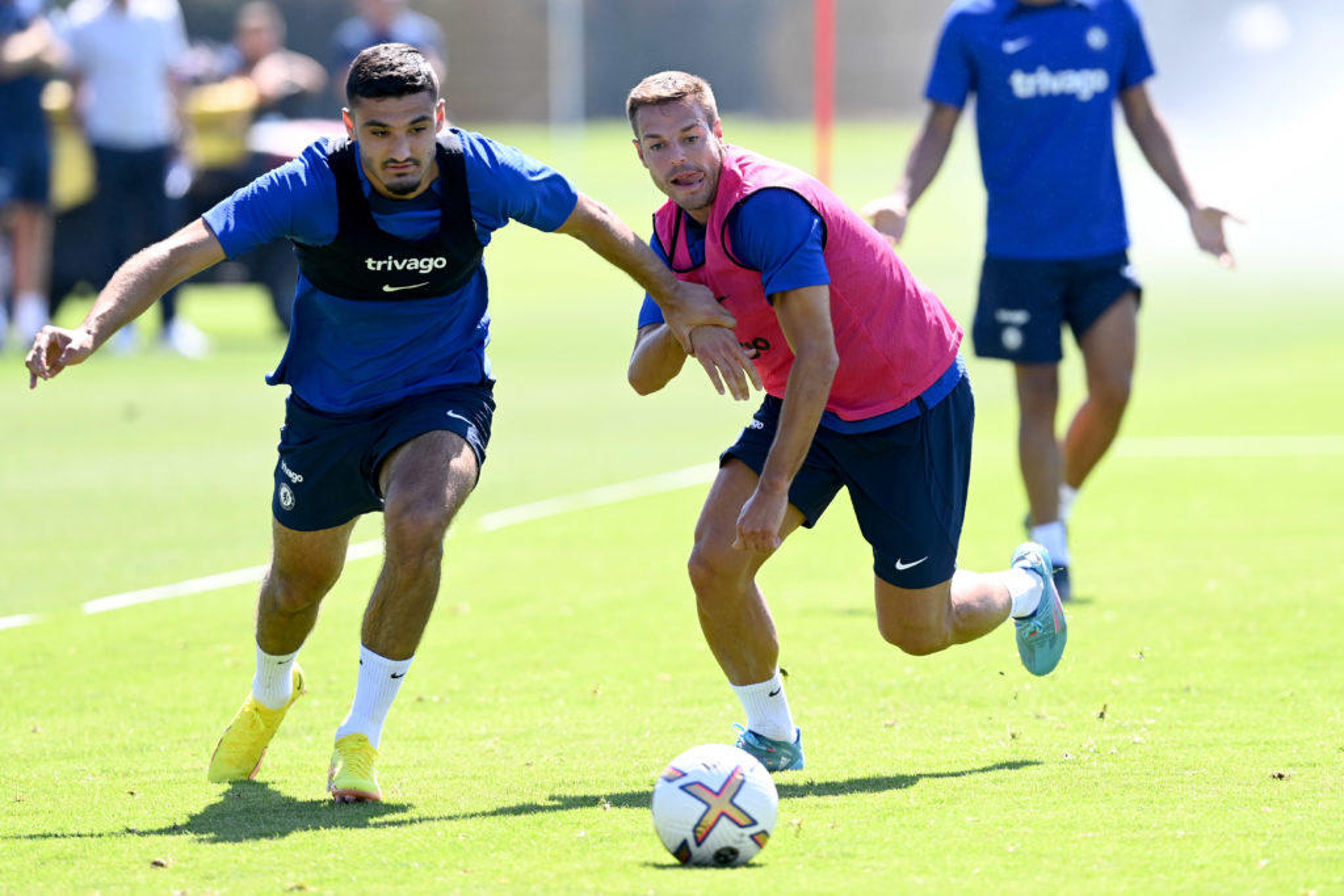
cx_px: 672
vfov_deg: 3.4
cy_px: 448
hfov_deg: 5.2
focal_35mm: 400
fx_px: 14934
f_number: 4
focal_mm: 400
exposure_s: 1/1600
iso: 640
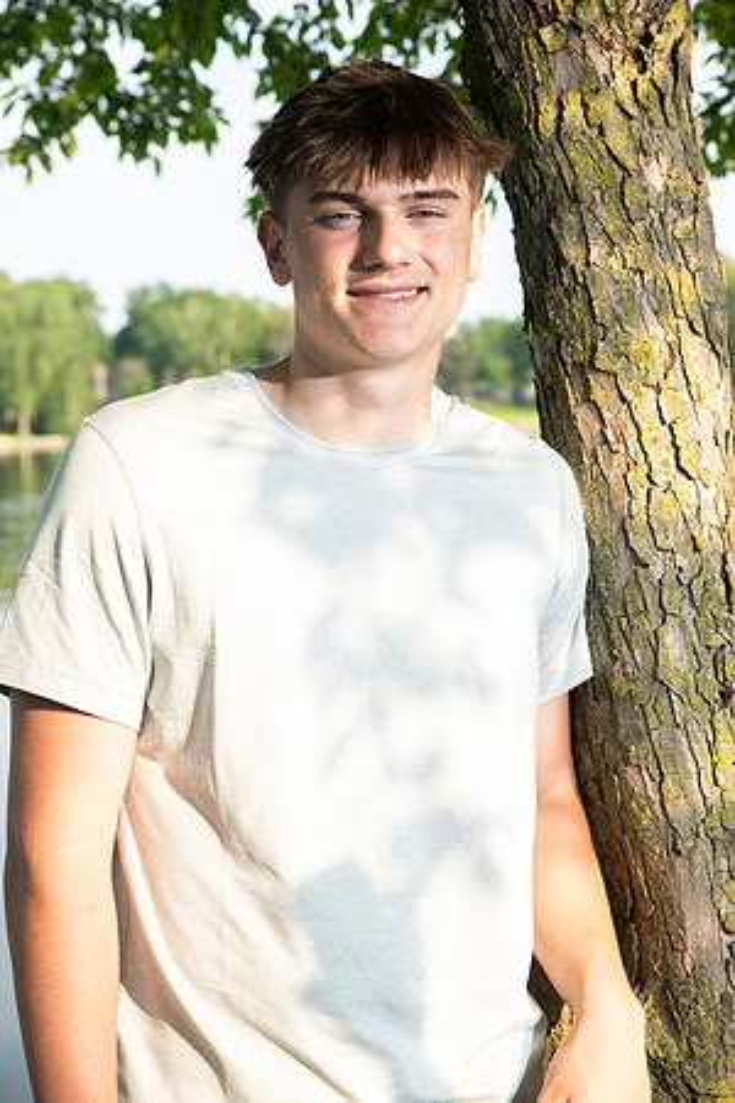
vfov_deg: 28.8
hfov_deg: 19.5
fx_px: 2144
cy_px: 552
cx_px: 368
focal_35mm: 70
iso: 200
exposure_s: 1/160
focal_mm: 70
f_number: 7.1
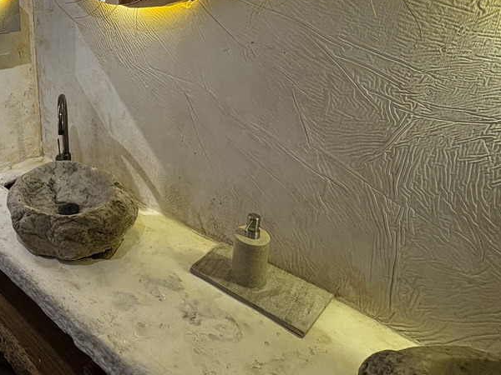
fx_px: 405
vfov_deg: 48.9
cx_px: 72
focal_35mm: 28
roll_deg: +1.8
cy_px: 123
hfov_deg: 56.7
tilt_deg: -18.4
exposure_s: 1/50
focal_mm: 2.22
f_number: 2.2
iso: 160
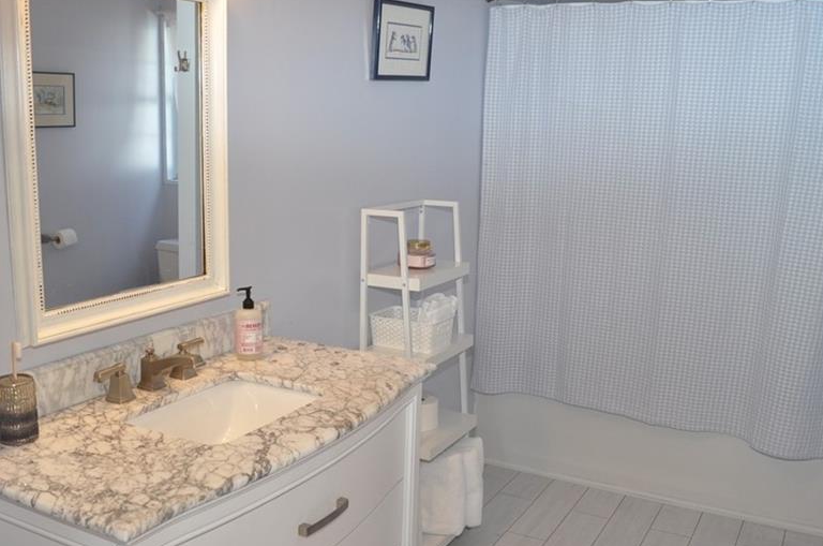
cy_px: 305
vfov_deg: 36.7
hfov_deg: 53.1
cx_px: 359
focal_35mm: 36
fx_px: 821
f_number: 4.5
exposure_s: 1/80
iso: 400
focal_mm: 18
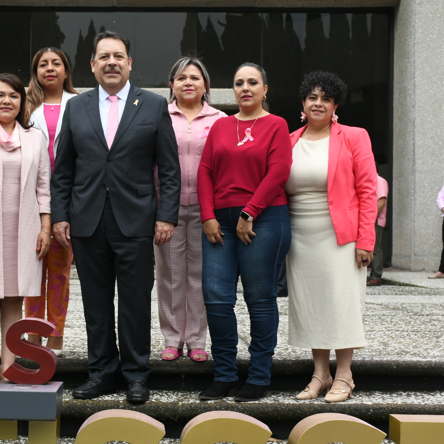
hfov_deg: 23.2
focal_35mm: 74
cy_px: 207
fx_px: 1074
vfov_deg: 23.4
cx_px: 130
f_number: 6.3
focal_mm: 34
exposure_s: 1/160
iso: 250
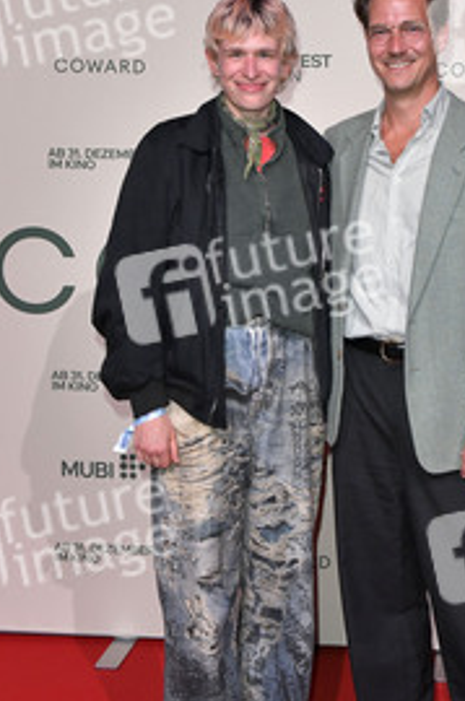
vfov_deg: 42.6
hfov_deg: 28.9
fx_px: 895
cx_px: 325
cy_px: 413
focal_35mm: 46
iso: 2500
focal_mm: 31
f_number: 6.3
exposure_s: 1/250
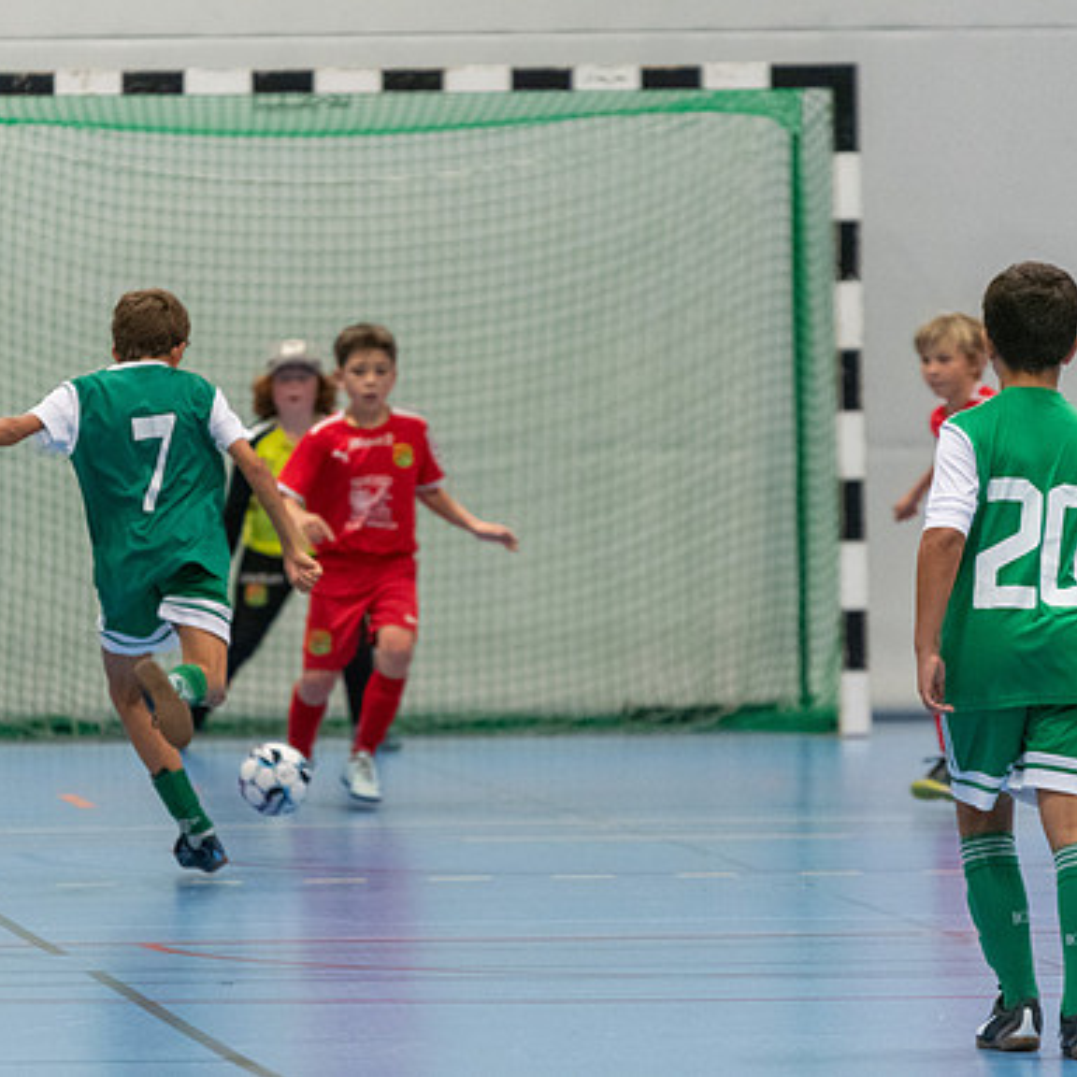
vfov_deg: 4.6
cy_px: 537
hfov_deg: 4.5
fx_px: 13552
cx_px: 309
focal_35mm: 385
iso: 3200
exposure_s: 1/500
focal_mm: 200
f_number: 2.8
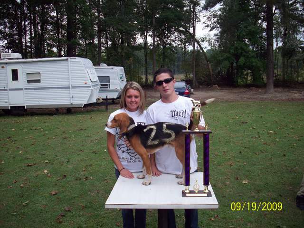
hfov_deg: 50.1
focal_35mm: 37
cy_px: 114
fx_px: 325
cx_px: 152
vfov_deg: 38.7
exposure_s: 1/484
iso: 80
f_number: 2.8
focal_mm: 6.2
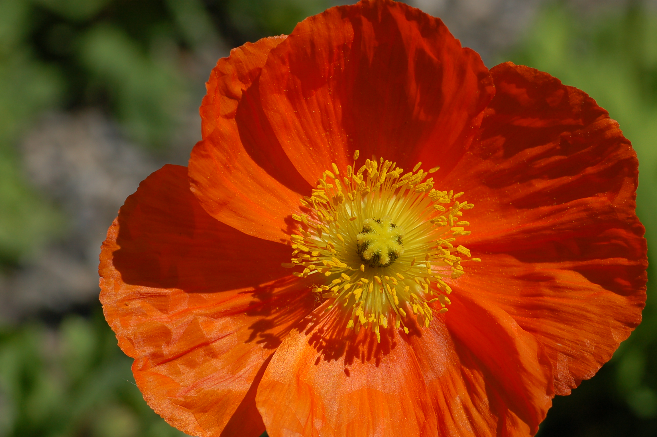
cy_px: 244
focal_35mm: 137
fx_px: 2498
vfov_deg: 10.0
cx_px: 378
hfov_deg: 15.0
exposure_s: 1/640
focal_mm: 70
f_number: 6.3
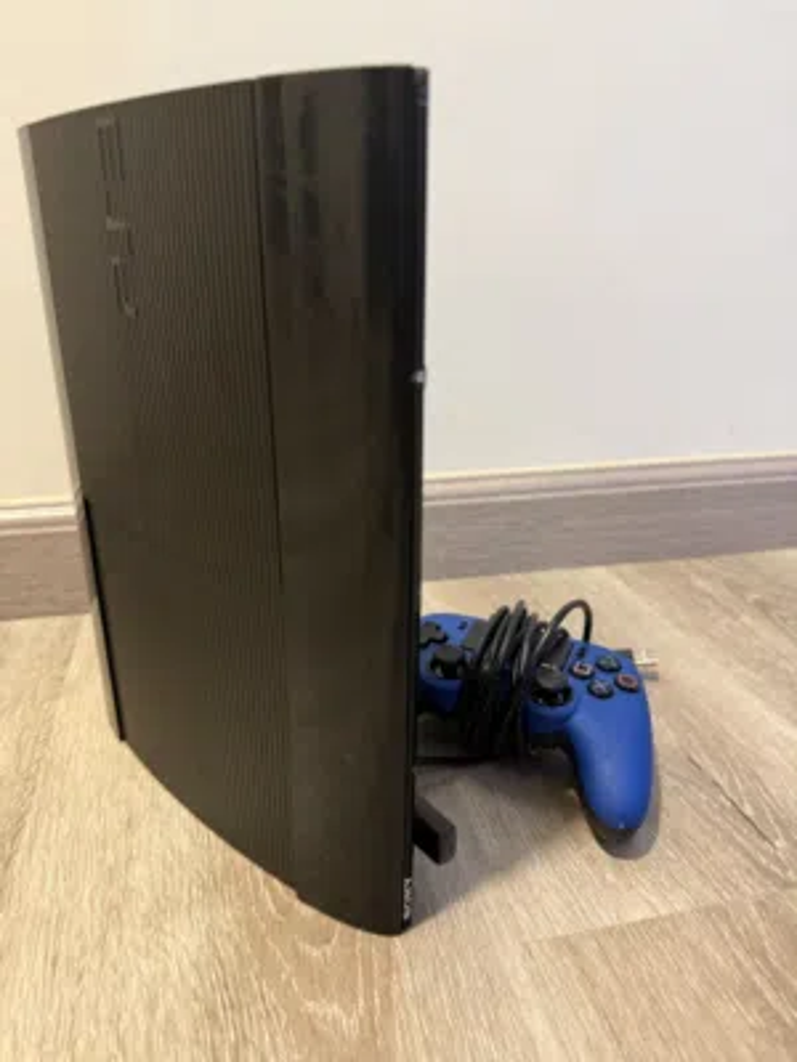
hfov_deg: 56.8
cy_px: 531
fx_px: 737
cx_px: 398
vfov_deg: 71.6
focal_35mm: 24
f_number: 1.78
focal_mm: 6.76
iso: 400
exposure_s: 1/50
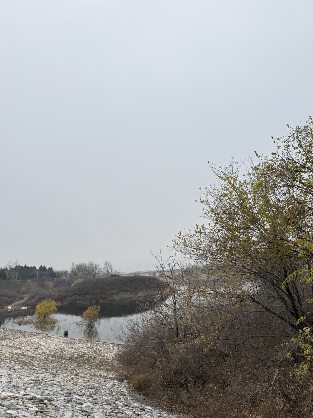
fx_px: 289
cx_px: 156
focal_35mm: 24
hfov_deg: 56.8
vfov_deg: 71.6
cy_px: 209
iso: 80
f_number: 1.78
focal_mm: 6.76
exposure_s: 1/2169
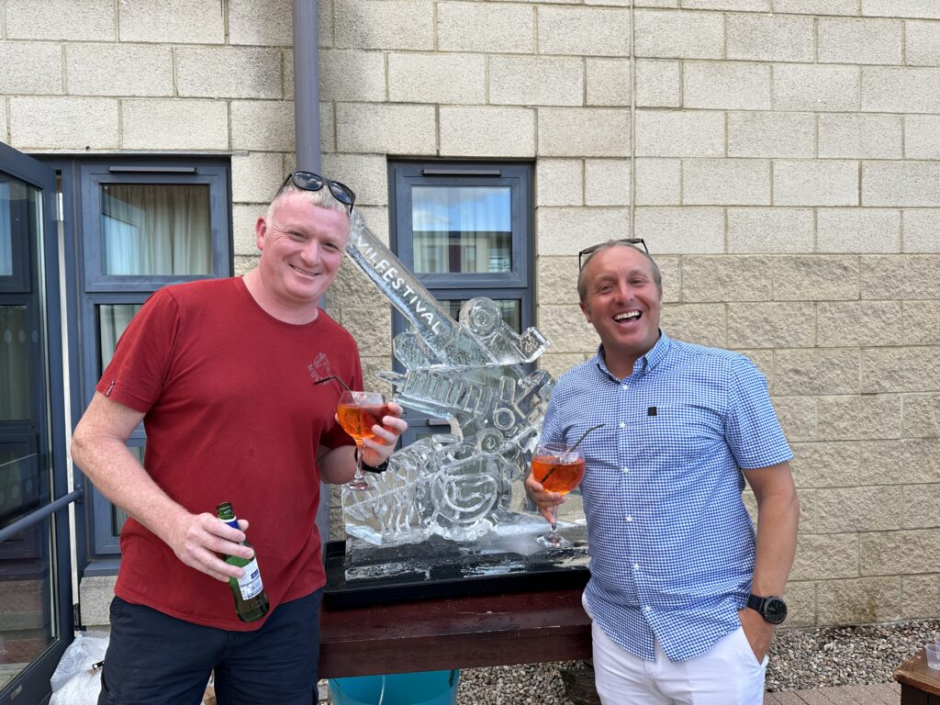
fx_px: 652
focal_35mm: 24
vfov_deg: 56.8
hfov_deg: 71.6
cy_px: 352
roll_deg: +0.5
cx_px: 470
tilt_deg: -3.8
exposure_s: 1/489
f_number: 1.78
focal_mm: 6.86
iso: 80
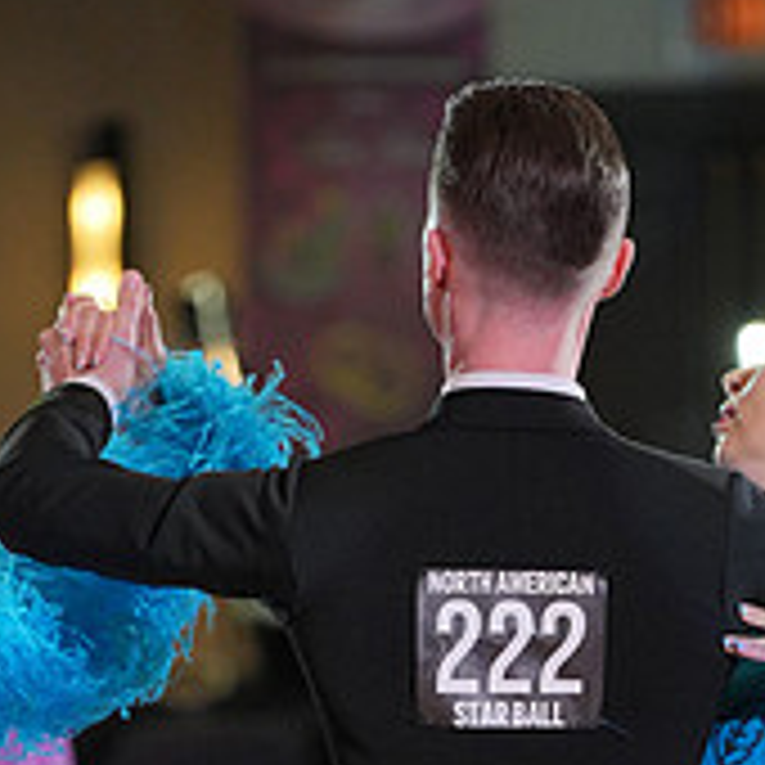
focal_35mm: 494
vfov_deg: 3.5
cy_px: 1242
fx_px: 12351
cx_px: 430
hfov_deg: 3.5
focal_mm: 170
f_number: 4
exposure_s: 1/500
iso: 1600
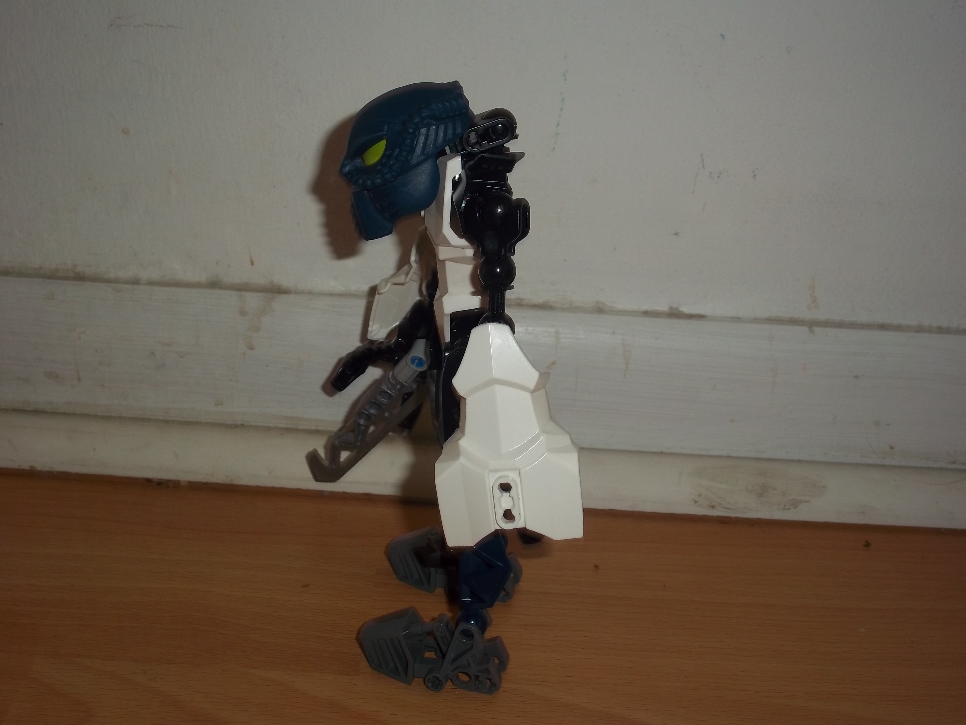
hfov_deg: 41.2
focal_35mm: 46
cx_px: 483
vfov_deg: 31.5
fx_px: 1284
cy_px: 362
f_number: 3.5
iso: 80
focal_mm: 8.2
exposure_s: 1/40
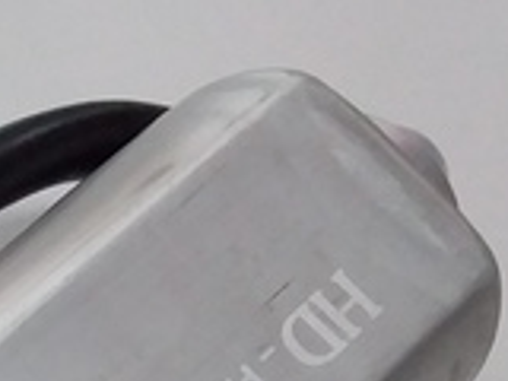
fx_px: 1820
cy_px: 708
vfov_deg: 11.1
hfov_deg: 14.3
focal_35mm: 124
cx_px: -359
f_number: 2.2
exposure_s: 1/30
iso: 125
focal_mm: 3.3
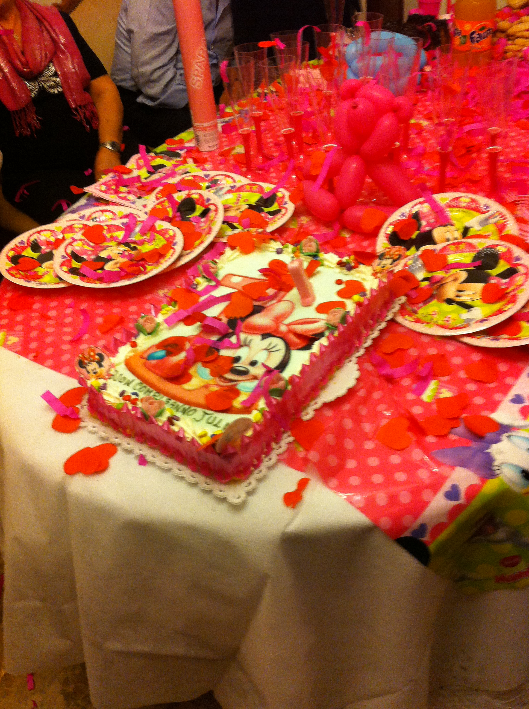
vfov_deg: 52.7
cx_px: 264
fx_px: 715
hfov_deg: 40.6
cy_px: 354
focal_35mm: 35
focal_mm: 3.85
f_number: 2.8
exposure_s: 1/15
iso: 160
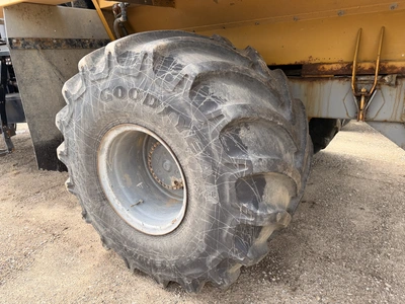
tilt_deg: -17.7
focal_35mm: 24
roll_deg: +3.5
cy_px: 152
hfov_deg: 71.6
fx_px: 281
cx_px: 202
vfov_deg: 56.8
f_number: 1.78
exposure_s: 1/780
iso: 100
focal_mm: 6.76
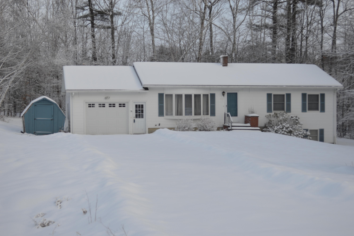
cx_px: 177
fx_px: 560
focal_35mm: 57
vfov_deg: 23.7
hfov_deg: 35.1
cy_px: 118
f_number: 6.3
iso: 100
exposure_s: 1/160
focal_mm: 38
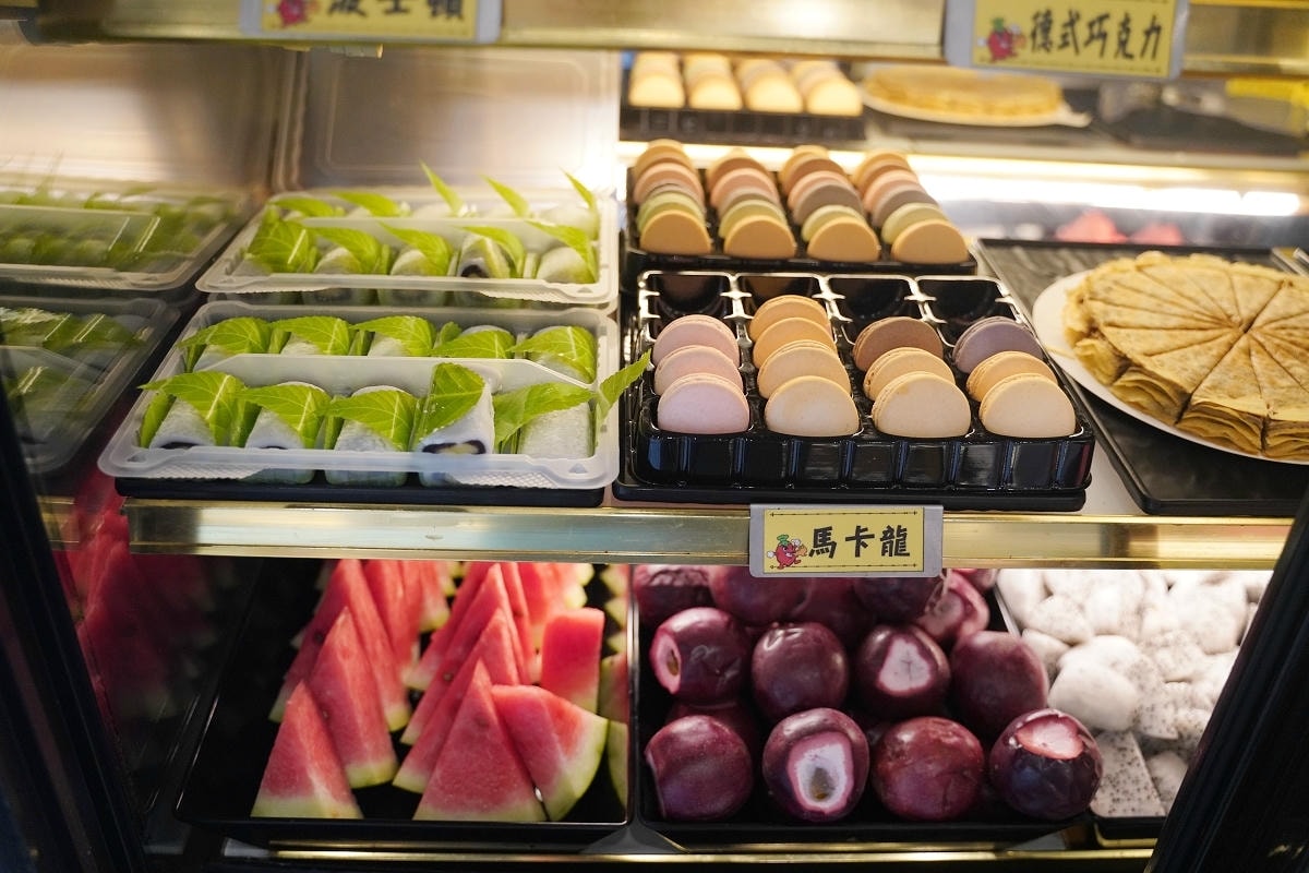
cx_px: 654
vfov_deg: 43.6
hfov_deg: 61.9
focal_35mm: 30
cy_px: 436
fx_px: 1091
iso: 3200
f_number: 2.8
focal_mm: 30
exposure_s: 1/160
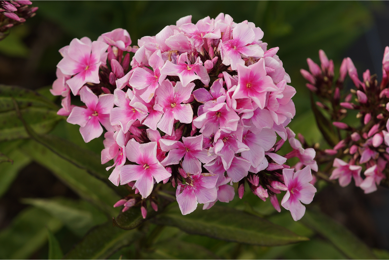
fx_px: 1621
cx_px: 194
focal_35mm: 150
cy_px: 130
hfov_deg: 13.7
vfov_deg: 9.1
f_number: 5.6
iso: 125
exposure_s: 1/160
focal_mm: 100
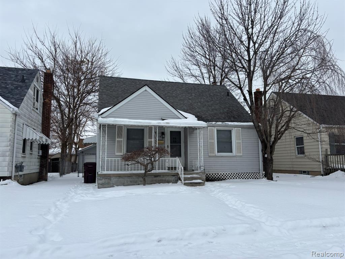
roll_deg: -0.1
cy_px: 130
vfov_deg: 53.1
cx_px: 172
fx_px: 259
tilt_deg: +7.5
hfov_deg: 67.3
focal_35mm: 26
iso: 50
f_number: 1.6
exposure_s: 1/2342
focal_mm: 5.96
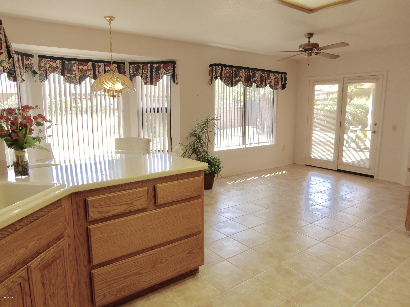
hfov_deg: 69.4
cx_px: 205
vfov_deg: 54.9
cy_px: 154
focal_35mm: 25
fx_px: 296
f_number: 3.3
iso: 100
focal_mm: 4.3
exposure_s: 1/80
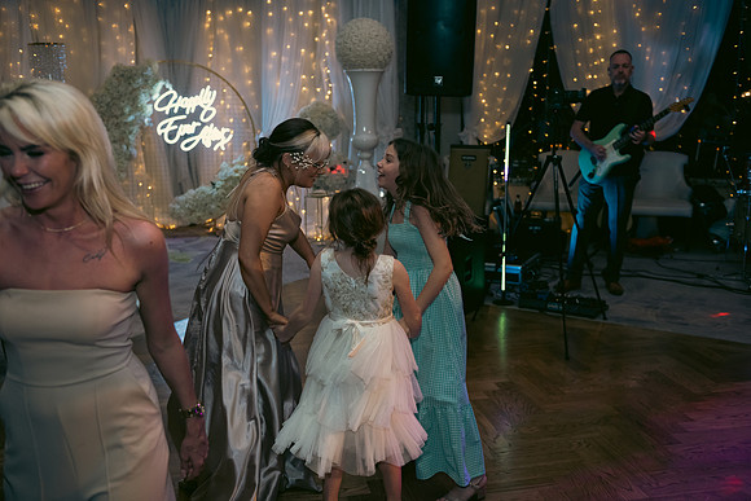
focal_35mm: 38
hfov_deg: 50.7
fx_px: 793
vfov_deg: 35.1
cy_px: 250
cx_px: 376
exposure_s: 1/160
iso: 640
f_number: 3.5
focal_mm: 38
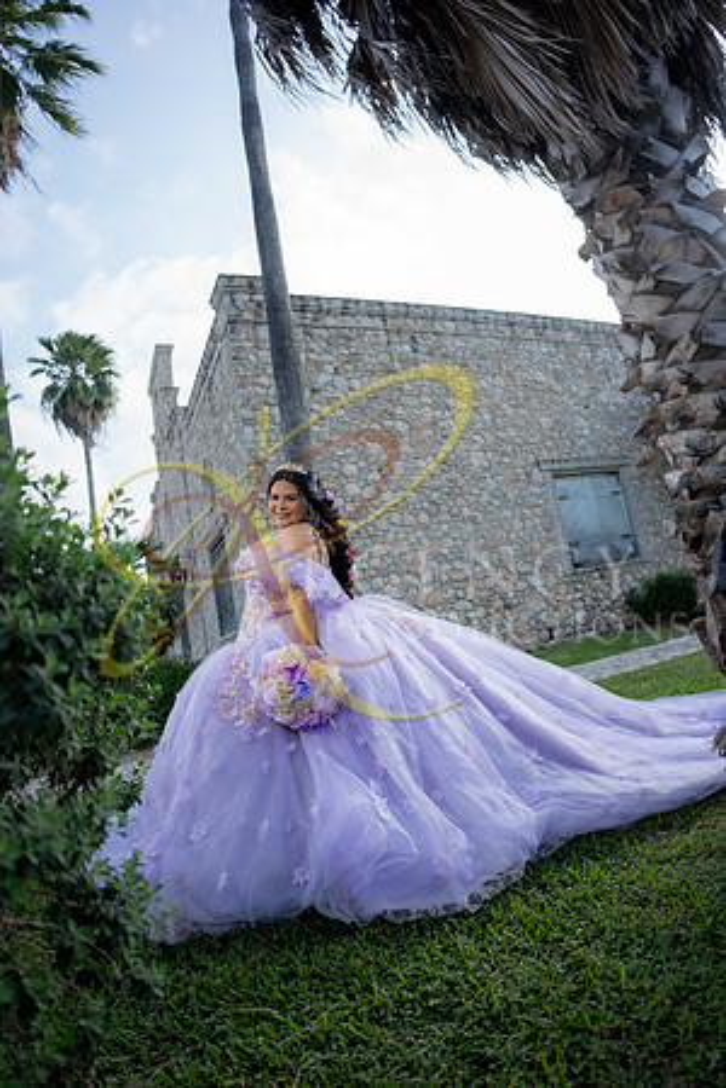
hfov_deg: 61.9
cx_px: 363
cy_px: 544
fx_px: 605
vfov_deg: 84.0
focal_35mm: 20
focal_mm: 20
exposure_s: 1/640
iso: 125
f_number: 2.8
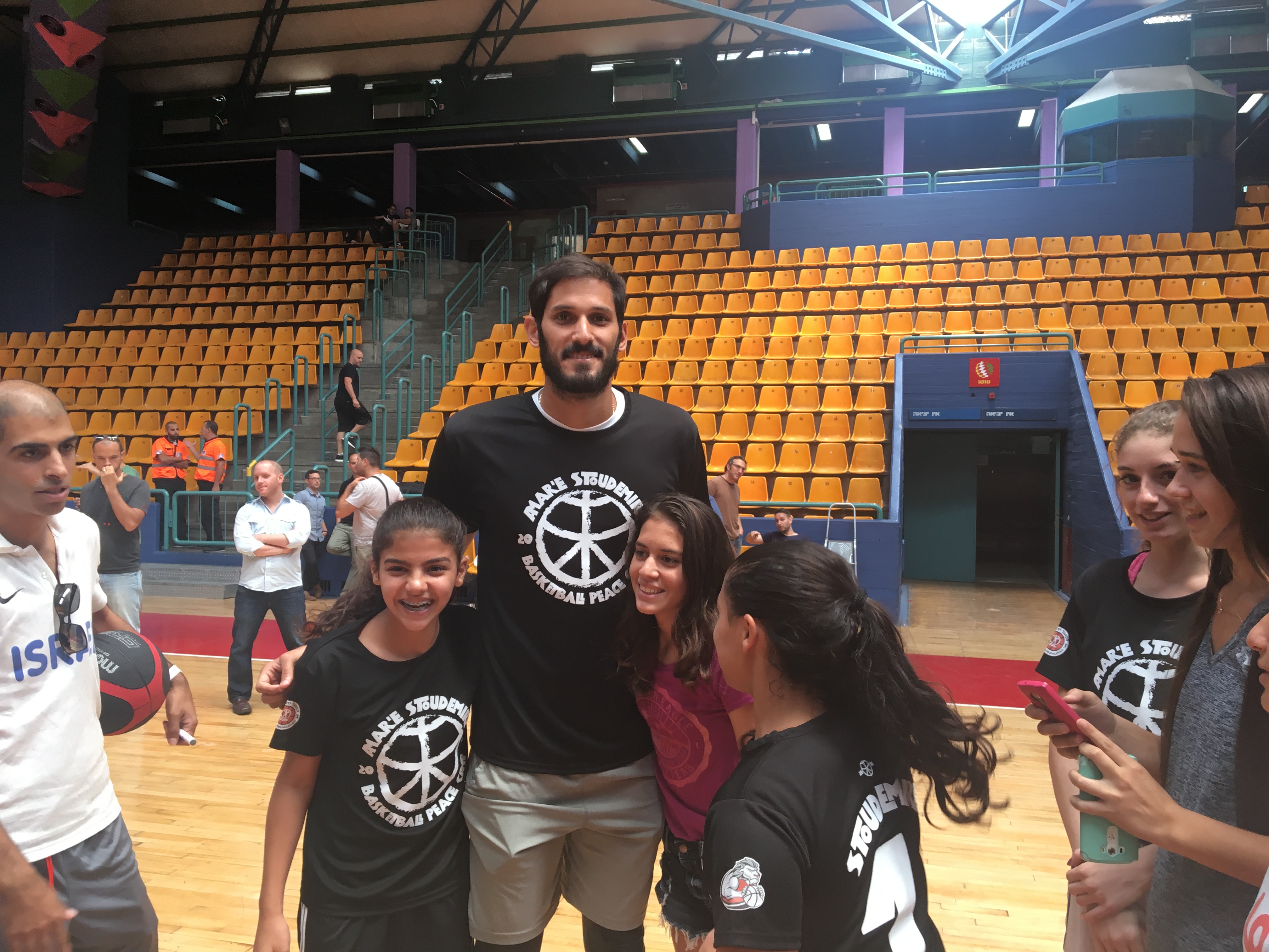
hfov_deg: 61.7
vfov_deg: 48.2
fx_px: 1063
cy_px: 476
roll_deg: -0.5
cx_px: 634
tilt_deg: -0.3
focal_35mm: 29
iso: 25
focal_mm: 4.15
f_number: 2.2
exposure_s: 1/33
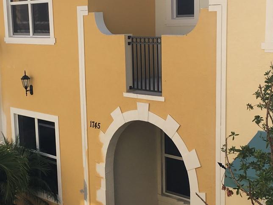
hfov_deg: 26.9
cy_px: 132
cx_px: 88
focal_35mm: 72
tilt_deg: -10.0
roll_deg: +2.8
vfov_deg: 20.4
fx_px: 568
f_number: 2.2
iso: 25
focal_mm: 4.15
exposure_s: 1/916
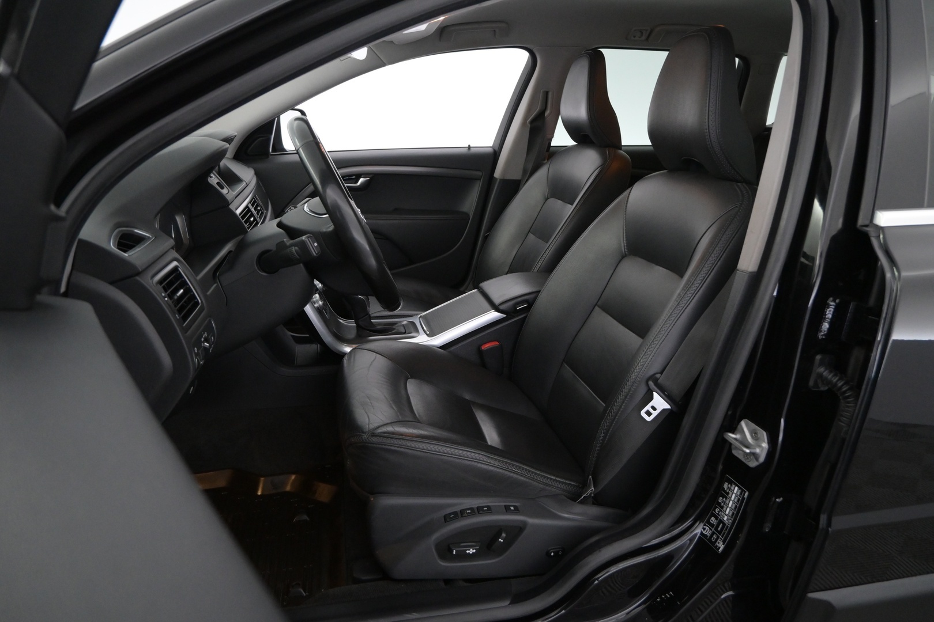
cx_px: 467
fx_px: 623
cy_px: 311
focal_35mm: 24
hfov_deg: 73.7
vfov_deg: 53.1
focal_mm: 16
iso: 2500
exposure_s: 1/60
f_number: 4
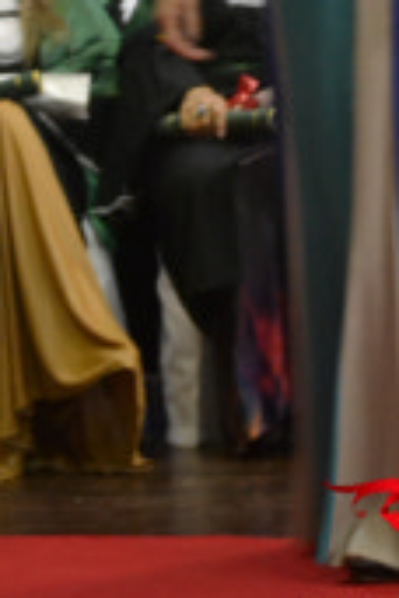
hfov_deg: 6.5
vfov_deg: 9.6
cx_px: 233
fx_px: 3491
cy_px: -161
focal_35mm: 210
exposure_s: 1/20
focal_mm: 48
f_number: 4.8
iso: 3200
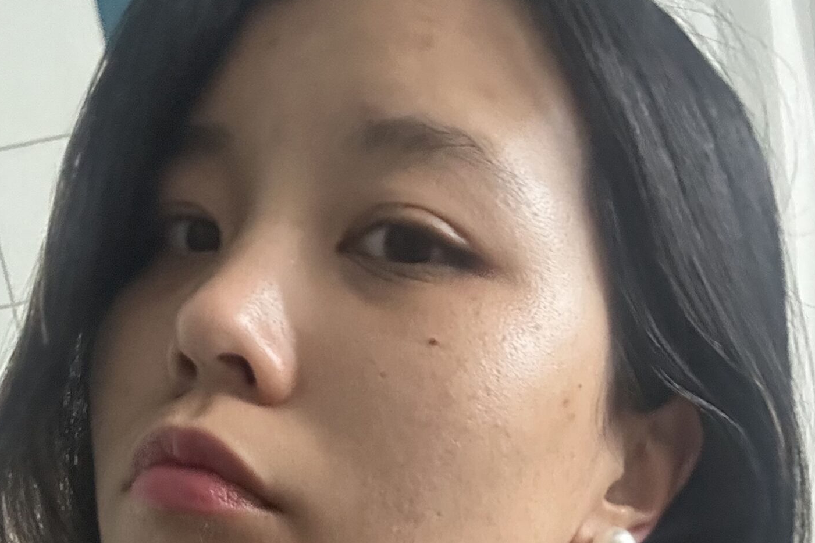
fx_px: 1290
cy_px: 684
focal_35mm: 57
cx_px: 366
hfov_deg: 35.0
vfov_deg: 21.7
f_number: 1.9
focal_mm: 2.69
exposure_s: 1/60
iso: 320
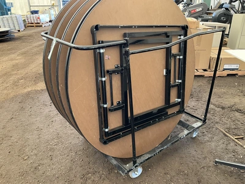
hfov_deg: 61.7
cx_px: 122
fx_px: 205
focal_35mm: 29
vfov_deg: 48.2
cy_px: 92
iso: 50
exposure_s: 1/122
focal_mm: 3
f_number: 1.8
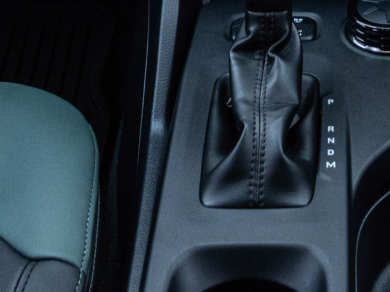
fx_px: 1171
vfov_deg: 10.6
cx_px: 344
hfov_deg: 18.6
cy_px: -544
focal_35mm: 104
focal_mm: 14
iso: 640
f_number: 5.6
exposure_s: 1/100
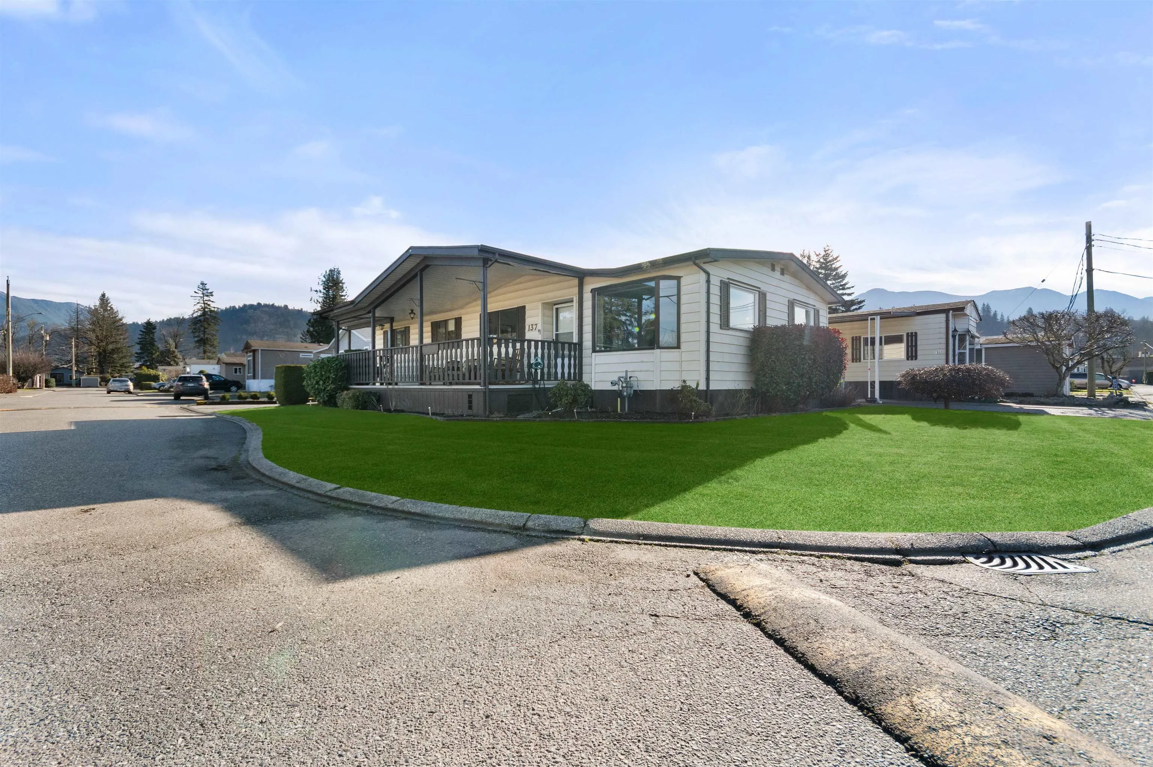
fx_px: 480
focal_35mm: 15
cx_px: 576
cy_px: 384
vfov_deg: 77.2
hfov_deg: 100.4
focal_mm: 10
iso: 250
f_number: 7.1
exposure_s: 1/800
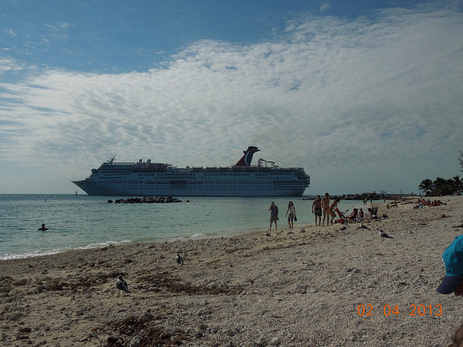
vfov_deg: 40.7
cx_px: 232
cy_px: 174
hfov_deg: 52.6
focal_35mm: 35
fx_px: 468
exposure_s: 1/1250
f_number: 7.4
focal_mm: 6.3
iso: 100
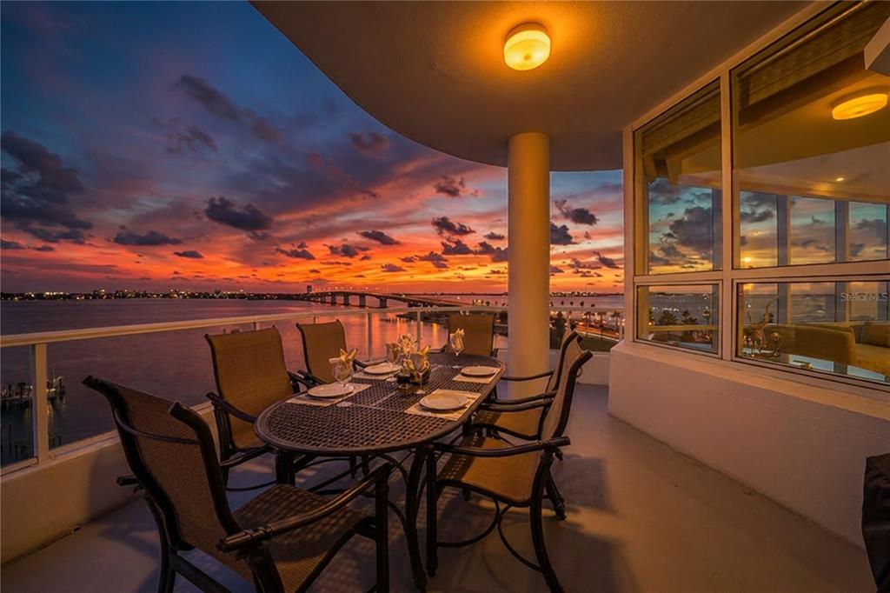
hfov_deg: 112.6
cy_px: 296
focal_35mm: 12
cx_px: 445
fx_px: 297
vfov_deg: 90.0
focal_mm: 12
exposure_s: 1/6
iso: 100
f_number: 8
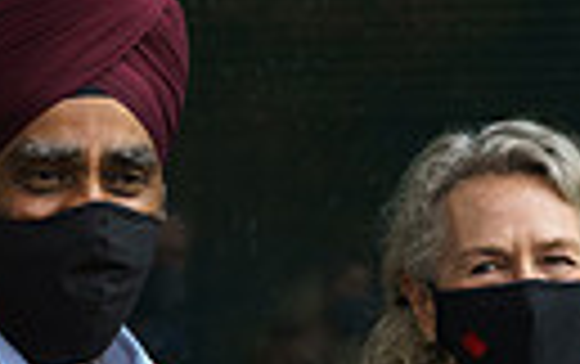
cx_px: 816
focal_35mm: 365
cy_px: 164
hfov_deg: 5.7
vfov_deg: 3.6
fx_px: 5777
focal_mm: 50
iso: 250
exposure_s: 1/320
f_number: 4
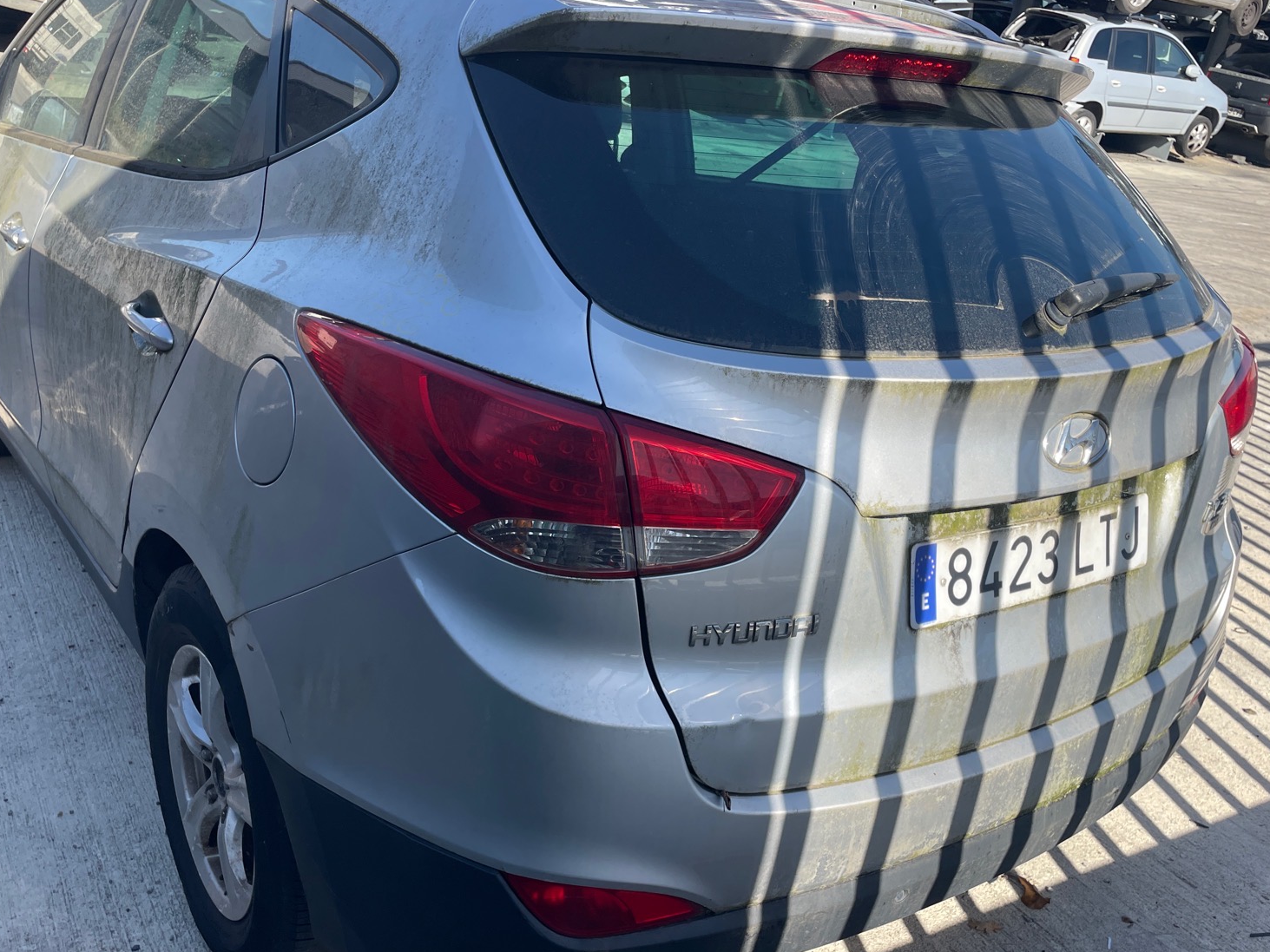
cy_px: 513
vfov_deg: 44.1
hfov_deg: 56.8
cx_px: 650
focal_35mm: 32
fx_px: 1174
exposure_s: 1/1531
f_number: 1.6
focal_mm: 4.2
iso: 32
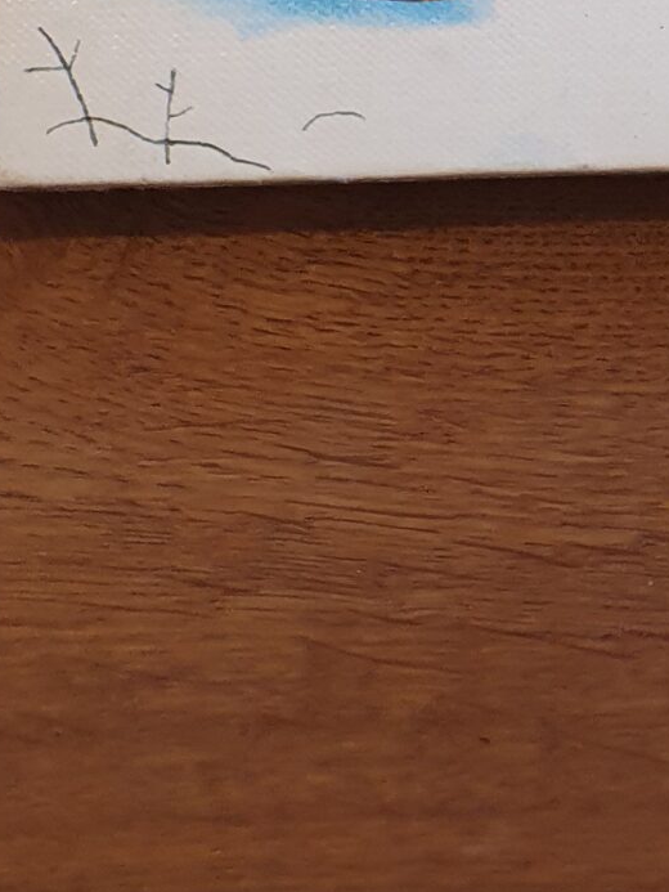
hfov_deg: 15.3
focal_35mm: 96
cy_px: -669
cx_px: 562
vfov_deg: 17.1
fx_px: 2473
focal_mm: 4.32
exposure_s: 1/50
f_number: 1.5
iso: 200
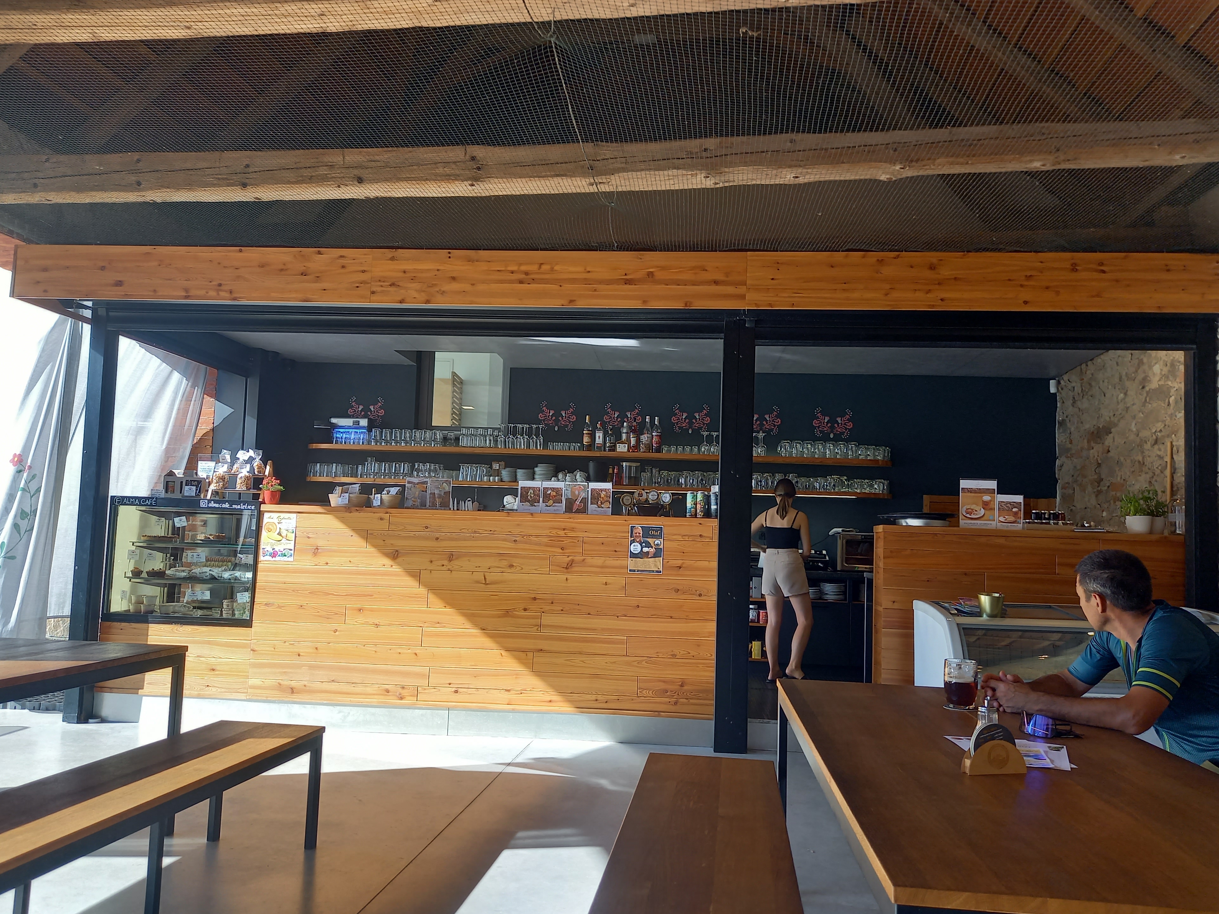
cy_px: 459
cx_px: 614
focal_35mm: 26
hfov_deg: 67.3
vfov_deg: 53.1
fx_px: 916
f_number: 1.8
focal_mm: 4.65
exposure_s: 1/100
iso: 80
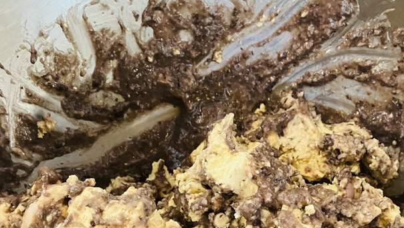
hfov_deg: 42.5
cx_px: 256
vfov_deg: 22.6
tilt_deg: -84.3
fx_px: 514
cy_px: 285
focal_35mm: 48
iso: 640
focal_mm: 4.25
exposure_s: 1/33
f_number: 1.8
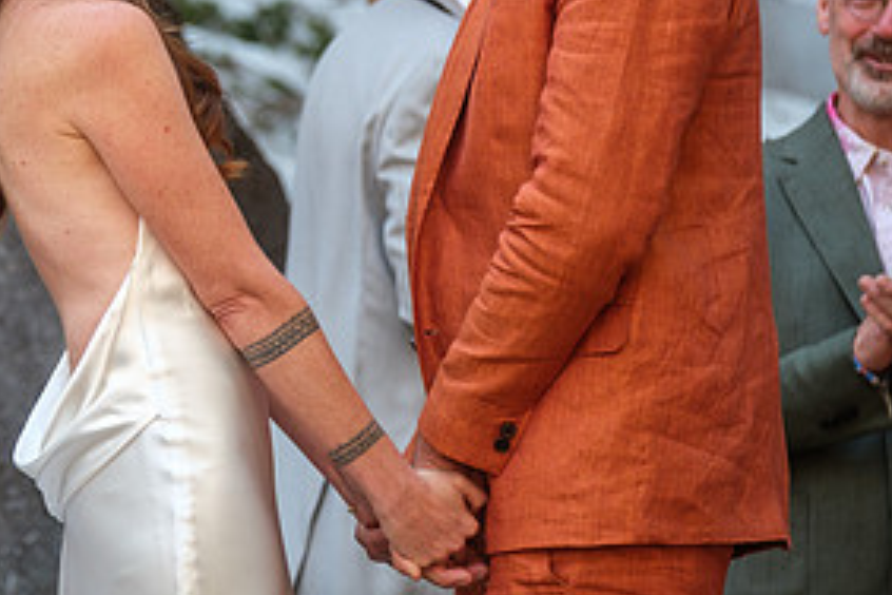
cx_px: 101
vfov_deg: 3.7
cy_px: 169
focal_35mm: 368
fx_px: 9118
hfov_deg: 5.6
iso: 400
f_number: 3.6
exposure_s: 1/160
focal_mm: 119.2
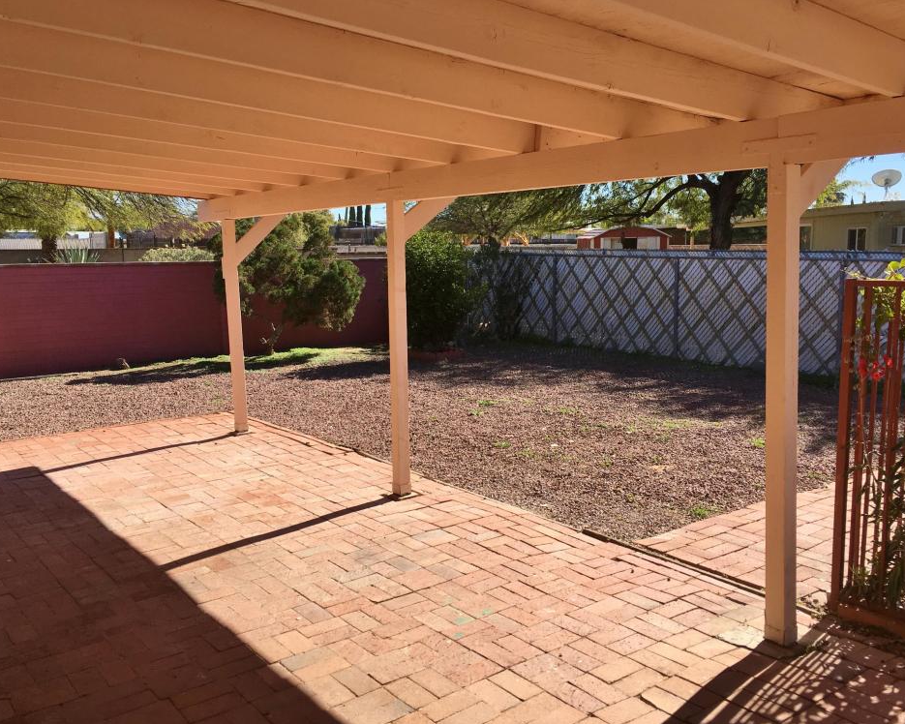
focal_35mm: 31
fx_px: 830
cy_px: 354
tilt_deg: -6.7
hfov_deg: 57.2
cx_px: 452
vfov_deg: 47.1
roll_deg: +0.6
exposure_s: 1/1282
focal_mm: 4.15
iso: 25
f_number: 2.2
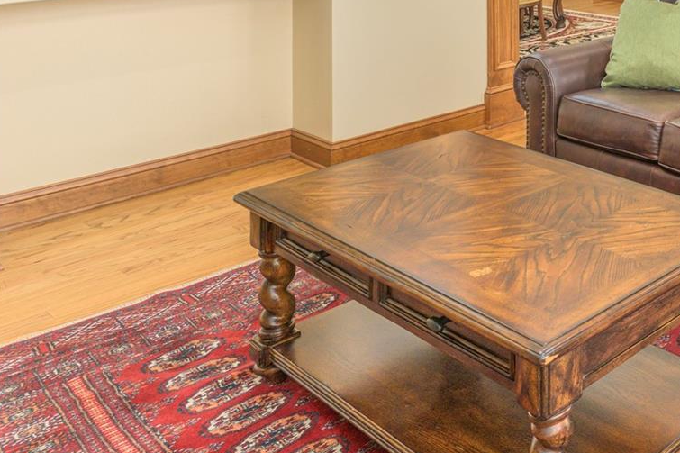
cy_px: -115
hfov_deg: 35.8
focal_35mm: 38
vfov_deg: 29.3
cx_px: 866
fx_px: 718
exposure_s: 1/100
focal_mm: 14
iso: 320
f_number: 8
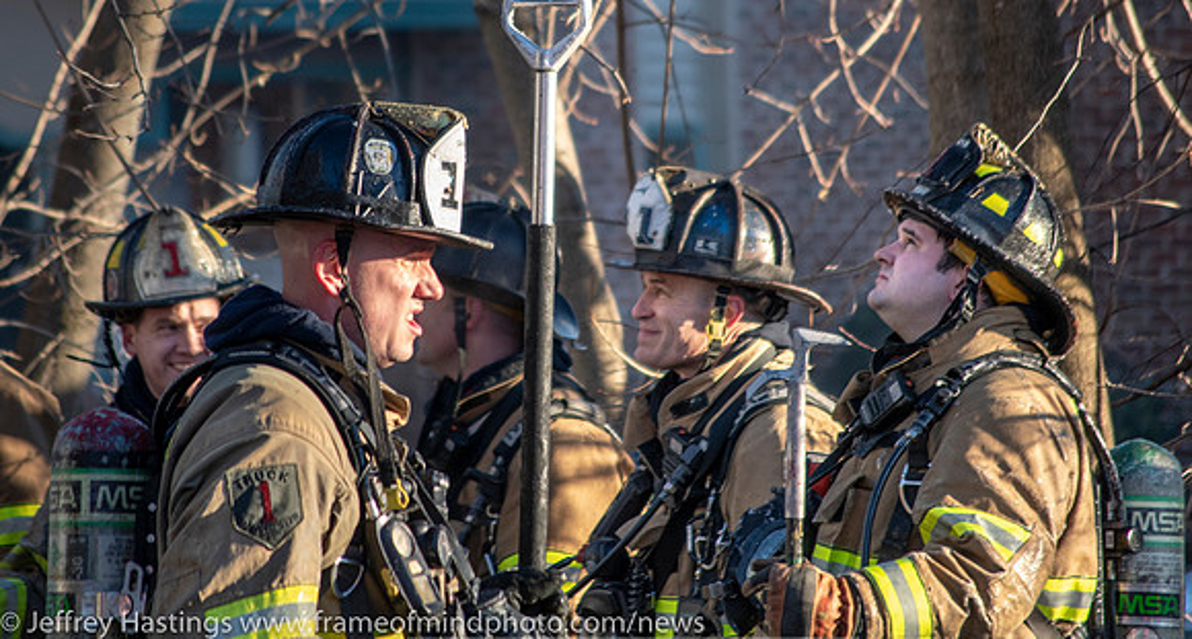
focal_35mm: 368
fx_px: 11518
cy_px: 204
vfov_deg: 3.2
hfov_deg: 5.9
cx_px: 528
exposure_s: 1/250
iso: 320
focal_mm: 200
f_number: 5.6
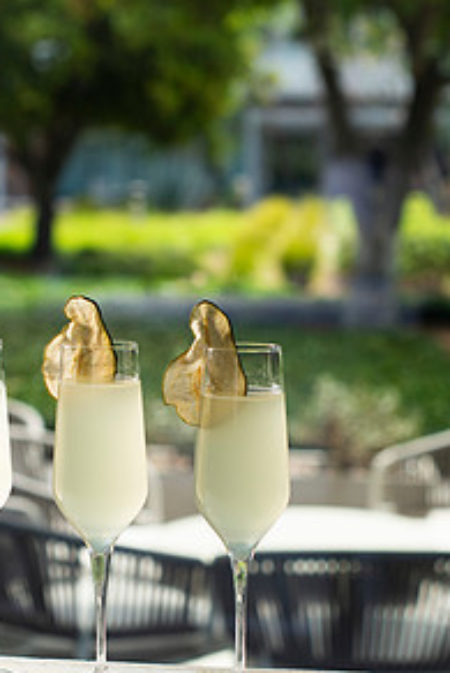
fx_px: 1442
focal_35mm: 77
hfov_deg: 17.7
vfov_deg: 26.1
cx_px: 152
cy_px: 454
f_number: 3.5
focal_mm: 50
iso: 200
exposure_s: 1/200
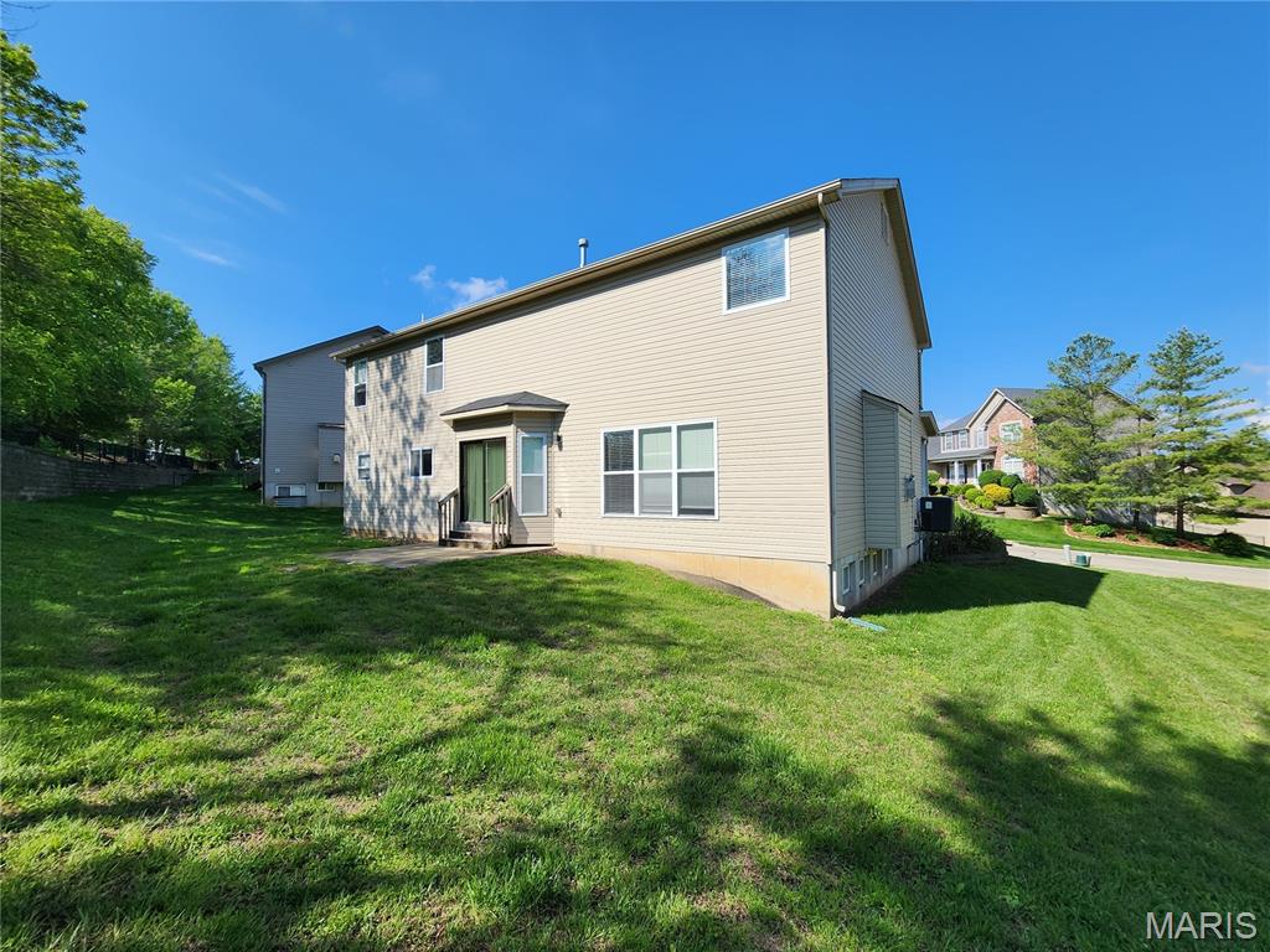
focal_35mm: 13
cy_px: 476
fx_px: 477
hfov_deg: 106.2
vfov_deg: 89.9
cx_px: 635
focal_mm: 2.2
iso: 50
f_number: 2.2
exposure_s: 1/1809
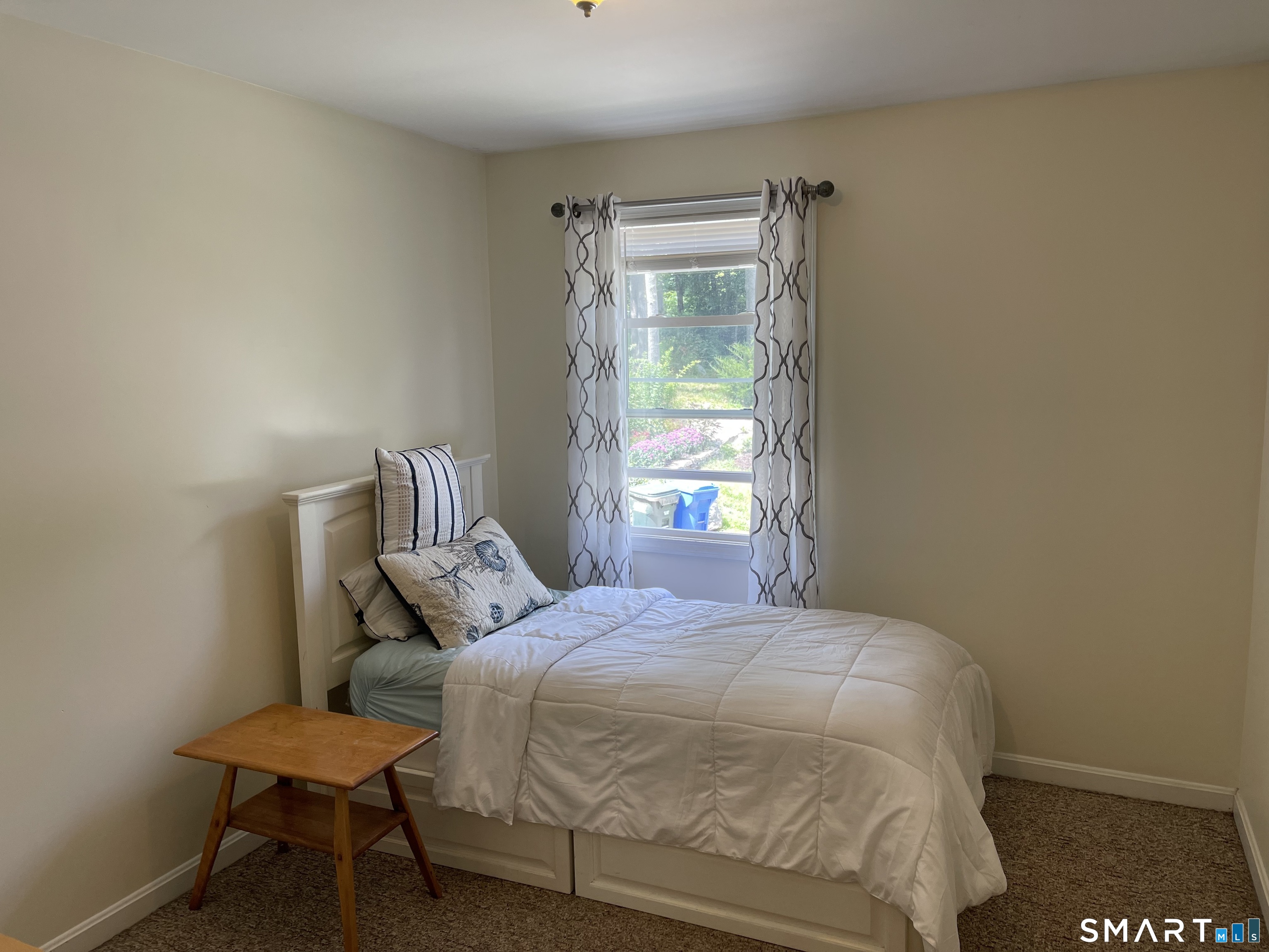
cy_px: 476
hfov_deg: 67.3
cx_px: 634
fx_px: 953
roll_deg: +0.5
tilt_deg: -7.4
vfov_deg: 53.1
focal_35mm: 26
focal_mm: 5.1
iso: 80
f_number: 1.6
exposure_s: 1/120
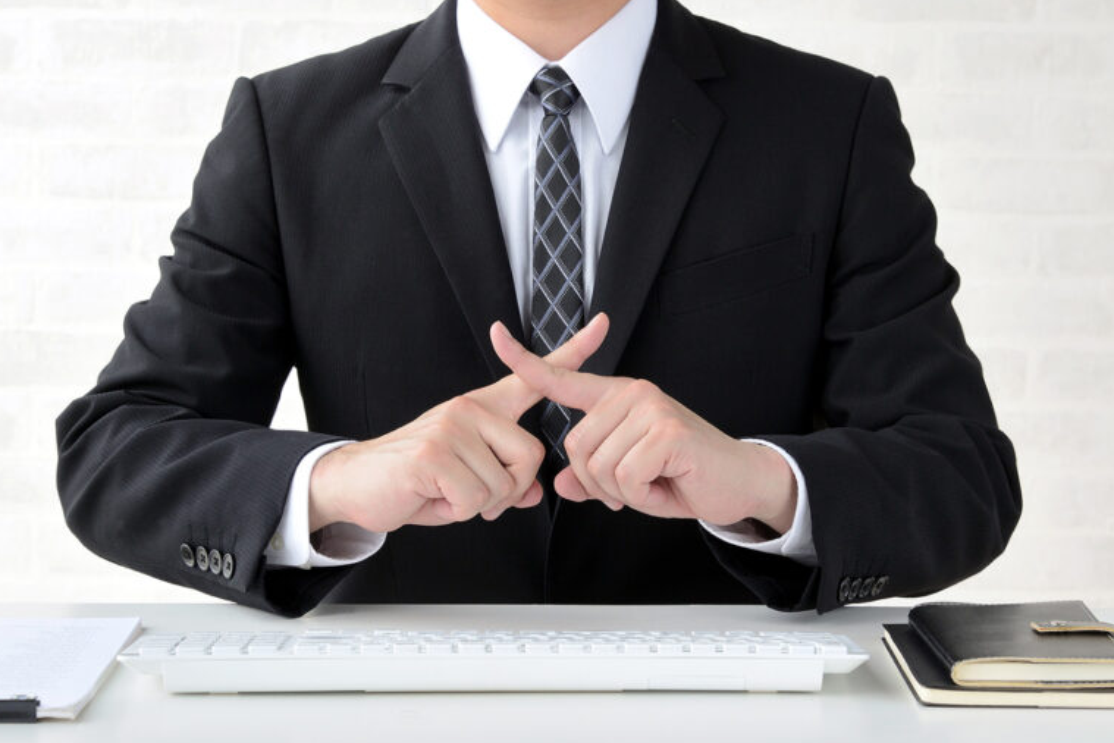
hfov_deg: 25.7
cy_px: 374
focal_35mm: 79
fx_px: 2444
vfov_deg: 17.3
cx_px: 555
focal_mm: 78
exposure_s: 1/100
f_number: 11
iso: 640
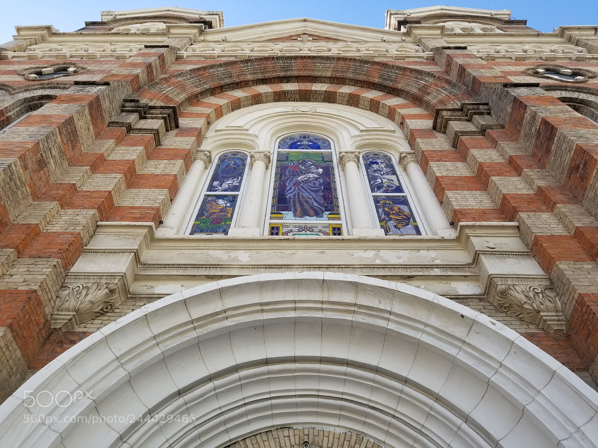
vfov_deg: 53.1
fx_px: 449
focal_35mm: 26
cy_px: 224
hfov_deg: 67.3
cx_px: 299
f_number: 1.7
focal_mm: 4.25
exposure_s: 1/840
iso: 50
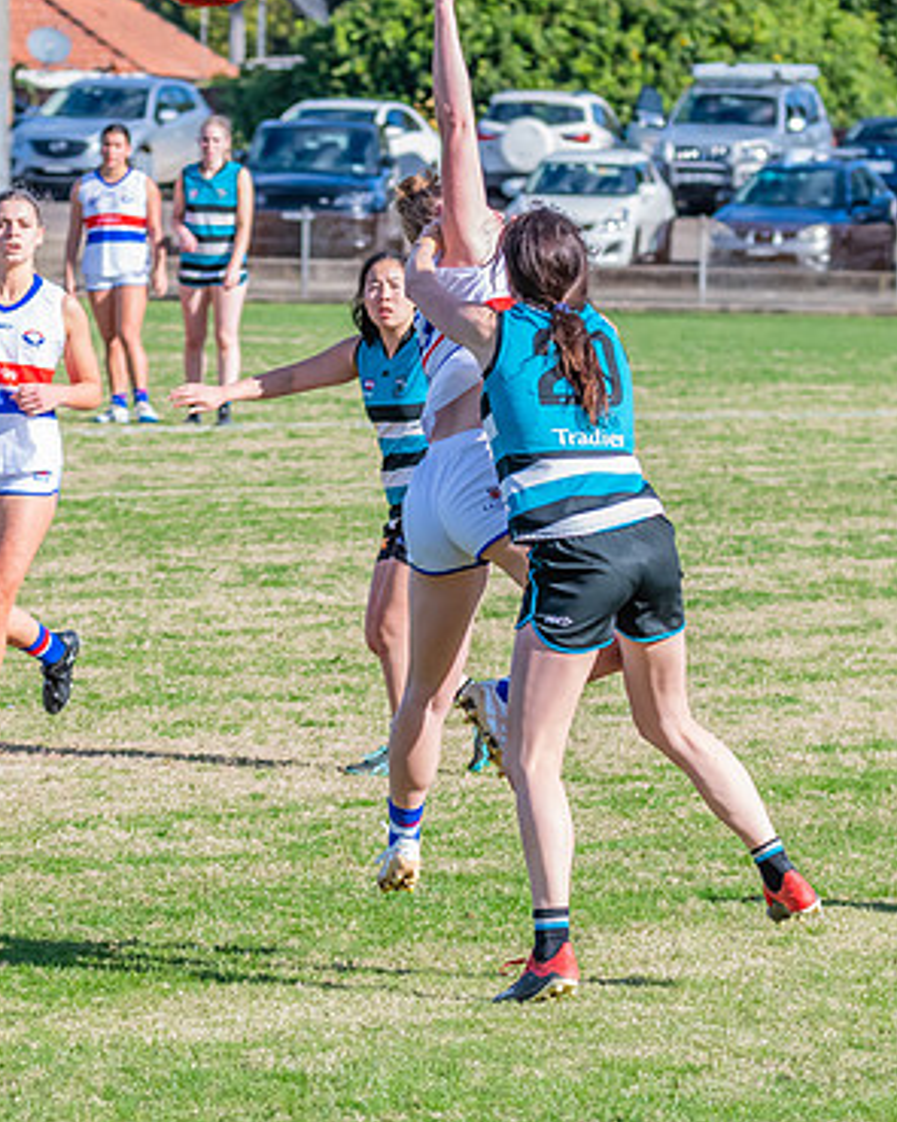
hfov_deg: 4.1
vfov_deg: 5.1
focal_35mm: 381
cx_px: 575
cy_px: 513
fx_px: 12649
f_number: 7.1
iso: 800
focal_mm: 150
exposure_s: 1/1600
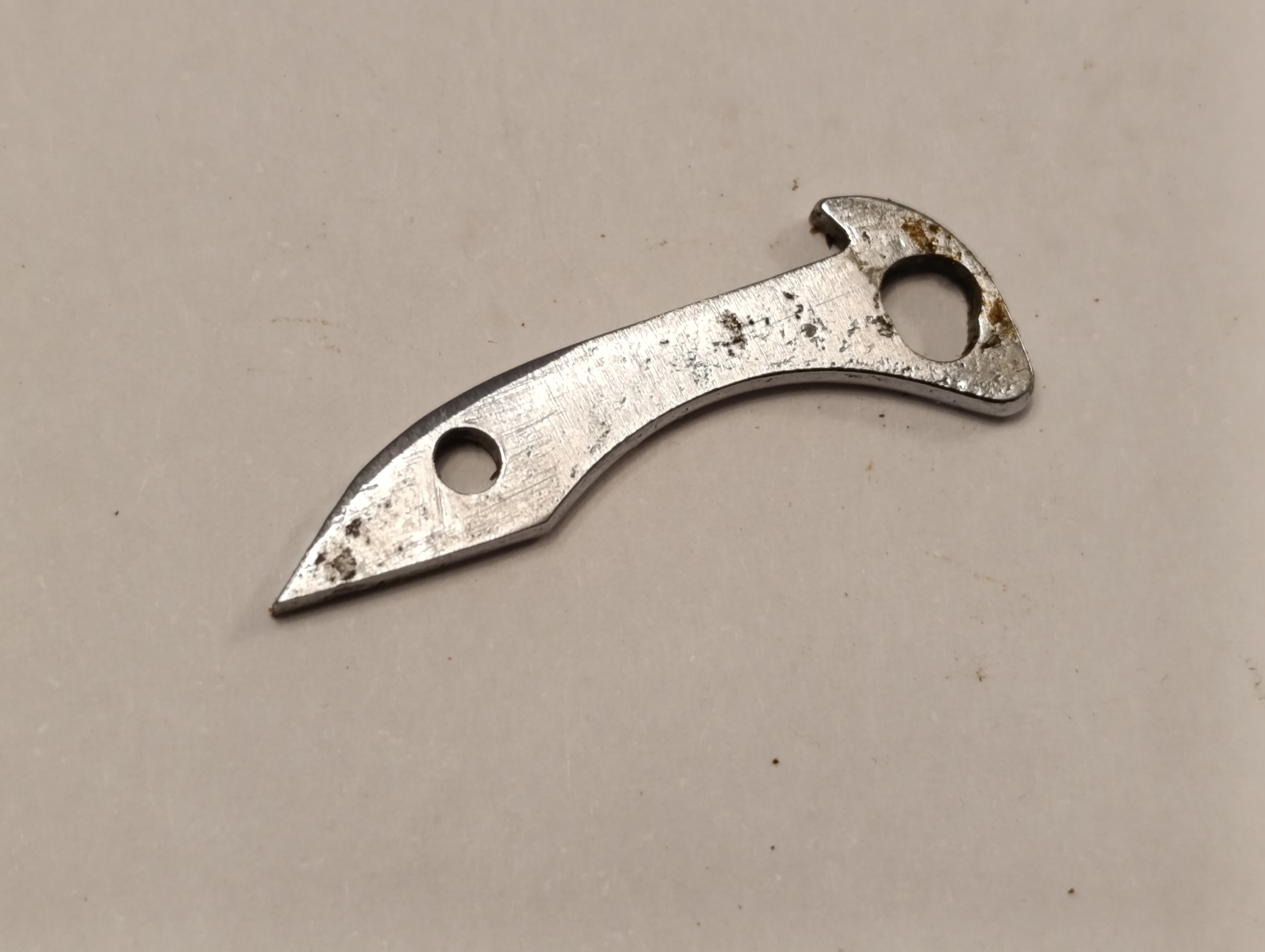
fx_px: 3367
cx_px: 632
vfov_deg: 16.1
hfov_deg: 21.3
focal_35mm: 92
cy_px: 476
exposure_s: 1/100
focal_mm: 6.14
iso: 400
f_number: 1.6
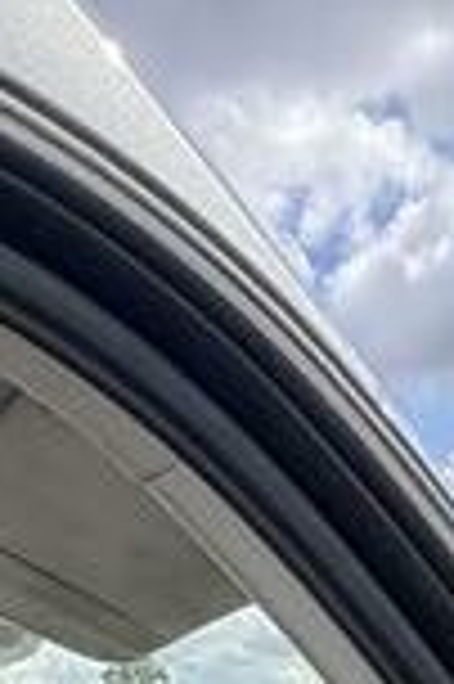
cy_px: 1350
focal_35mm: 86
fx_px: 1630
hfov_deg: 15.8
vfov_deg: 17.4
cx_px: 279
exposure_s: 1/304
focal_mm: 2.22
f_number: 2.2
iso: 64
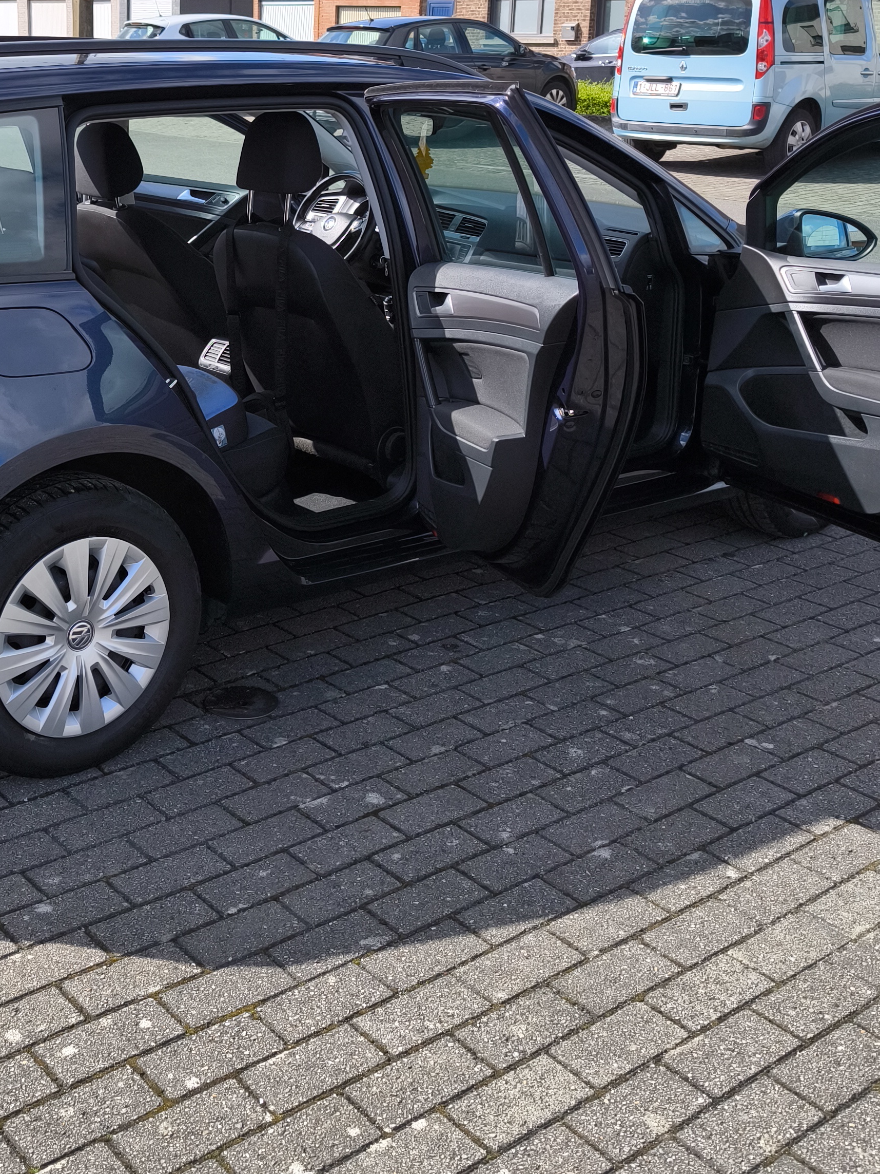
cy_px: 387
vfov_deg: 43.2
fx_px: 1457
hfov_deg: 32.9
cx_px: 217
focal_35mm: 43
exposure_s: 1/2586
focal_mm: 6.92
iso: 50
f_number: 1.9
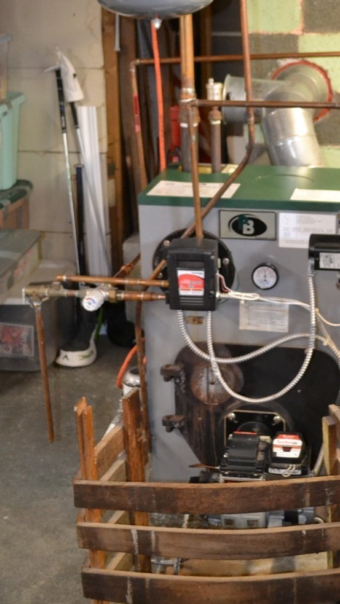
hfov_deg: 22.0
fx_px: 865
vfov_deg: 38.0
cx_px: 262
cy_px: 195
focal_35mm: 54
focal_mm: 22
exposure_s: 1/60
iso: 2500
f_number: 3.8
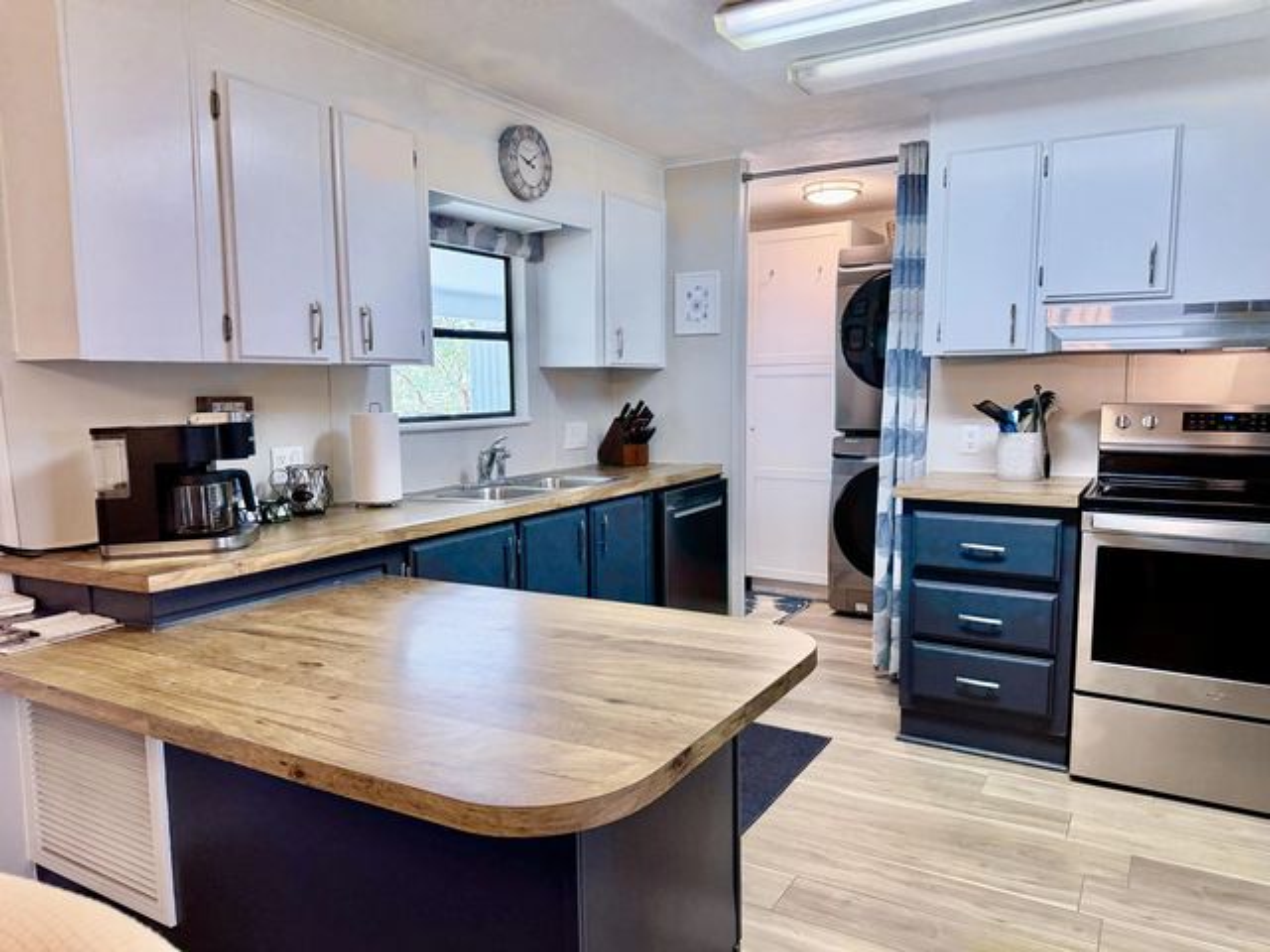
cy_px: 476
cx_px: 635
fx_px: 881
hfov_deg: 71.6
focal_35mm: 24
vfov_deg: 56.8
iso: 250
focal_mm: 6.76
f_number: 1.78
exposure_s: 1/120
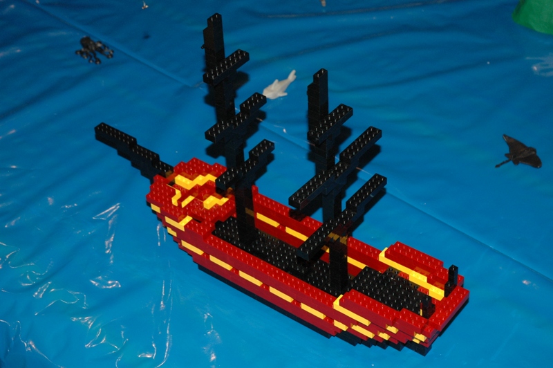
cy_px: 184
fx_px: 1105
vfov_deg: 18.9
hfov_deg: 28.1
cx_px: 276
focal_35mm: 72
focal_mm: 48
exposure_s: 1/200
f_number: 5.6
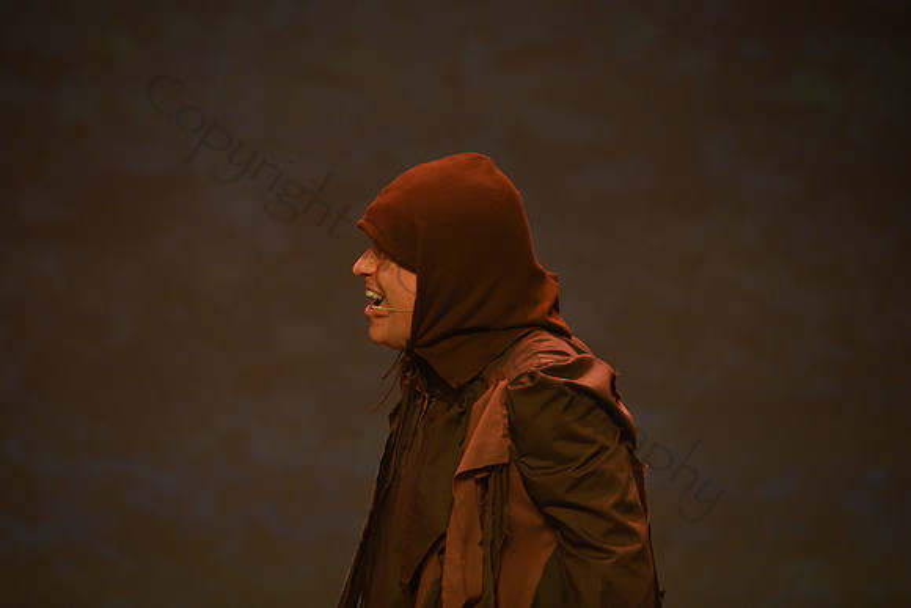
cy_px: 304
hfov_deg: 10.3
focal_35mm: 200
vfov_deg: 6.9
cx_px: 456
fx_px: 5062
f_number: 3.5
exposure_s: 1/160
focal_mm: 200
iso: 1250
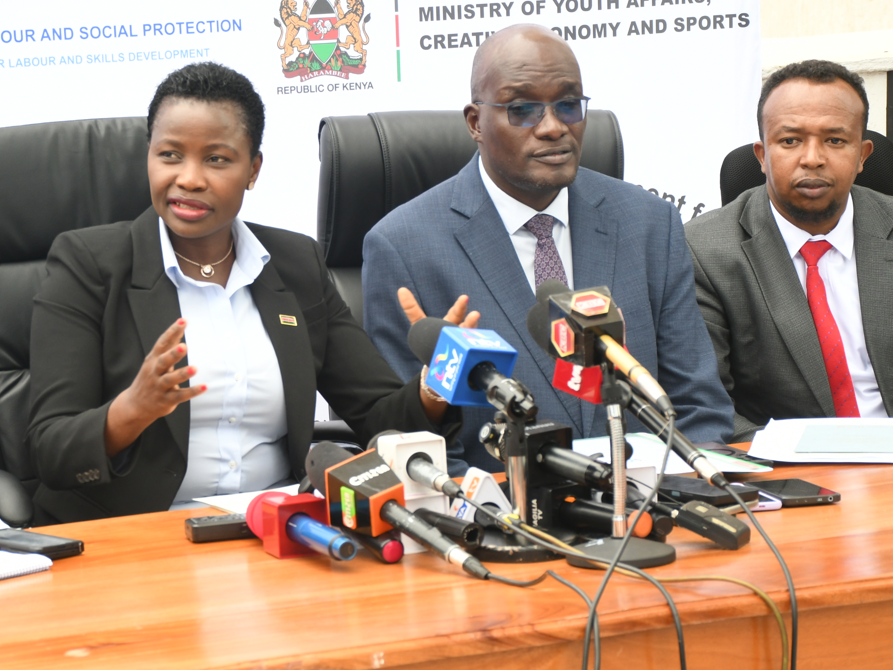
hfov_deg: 16.8
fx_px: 3018
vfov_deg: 12.7
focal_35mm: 117
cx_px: 252
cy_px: 343
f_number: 5.6
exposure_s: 1/100
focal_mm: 50
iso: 320
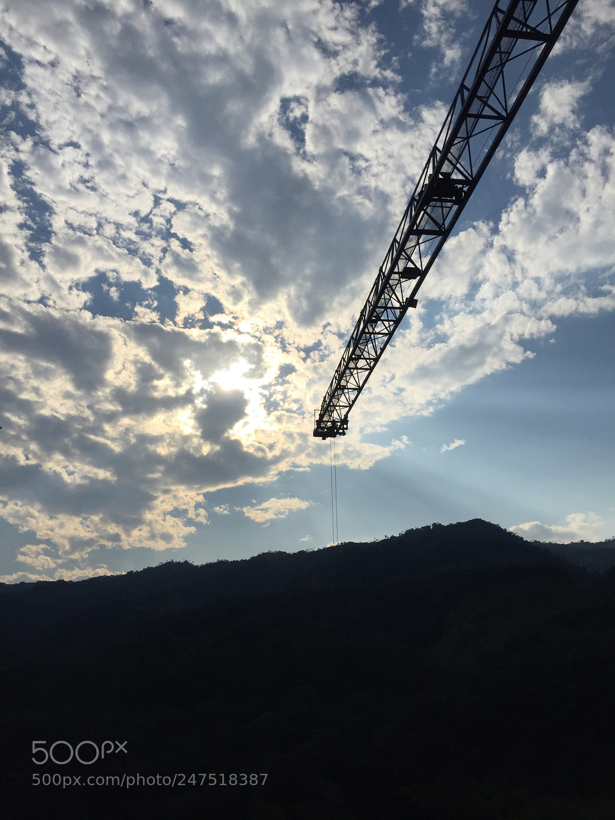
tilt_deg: +24.2
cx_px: 308
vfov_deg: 61.7
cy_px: 410
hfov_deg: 48.2
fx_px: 687
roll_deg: +1.3
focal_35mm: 29
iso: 40
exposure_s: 1/13333
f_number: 2.2
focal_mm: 4.15
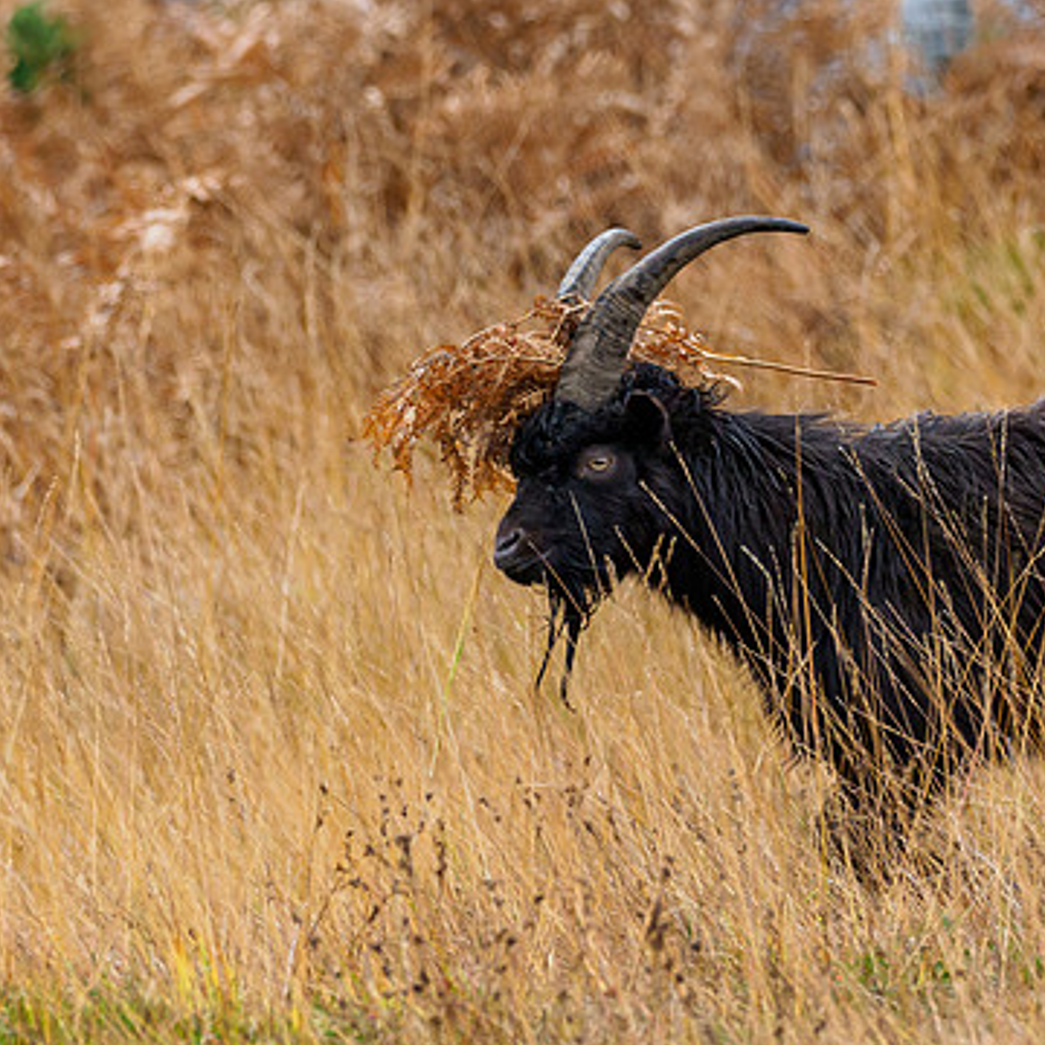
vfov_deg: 1.4
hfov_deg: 1.4
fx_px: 41805
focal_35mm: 1224
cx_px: 699
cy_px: 411
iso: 640
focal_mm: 300
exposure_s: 1/640
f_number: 4.5
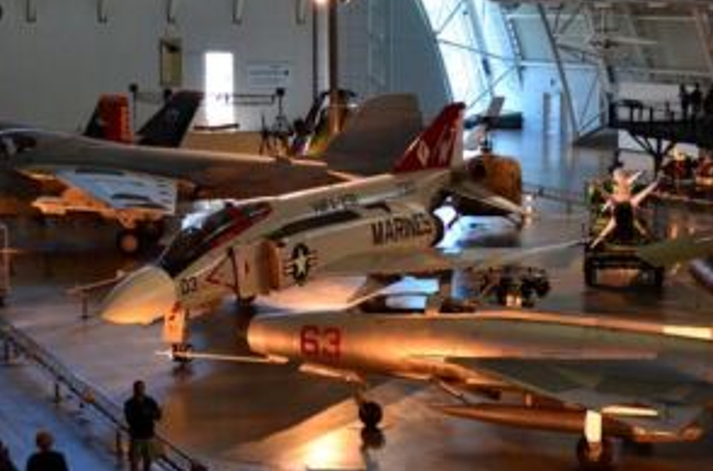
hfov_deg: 23.9
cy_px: 256
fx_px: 1678
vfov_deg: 16.0
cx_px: 483
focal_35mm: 85
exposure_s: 1/50
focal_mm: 26
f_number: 3.8
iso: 400
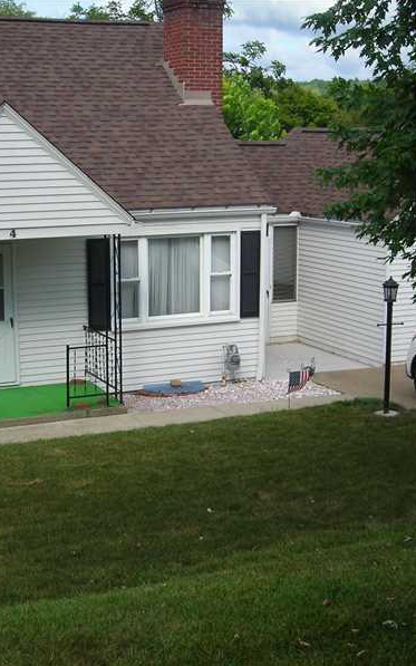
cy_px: 332
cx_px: 199
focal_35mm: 54
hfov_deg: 24.0
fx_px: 980
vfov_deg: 37.5
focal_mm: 6.3
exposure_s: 1/386
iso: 50
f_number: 3.2
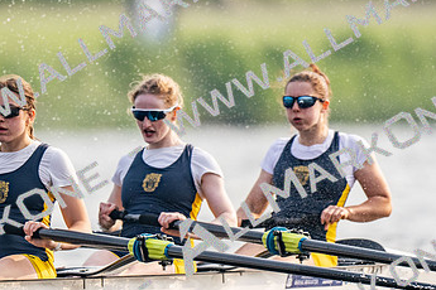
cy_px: 158
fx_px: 18323
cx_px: 71
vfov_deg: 0.9
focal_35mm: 1513
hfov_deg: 1.4
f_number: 4
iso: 320
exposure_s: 1/2500
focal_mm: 600
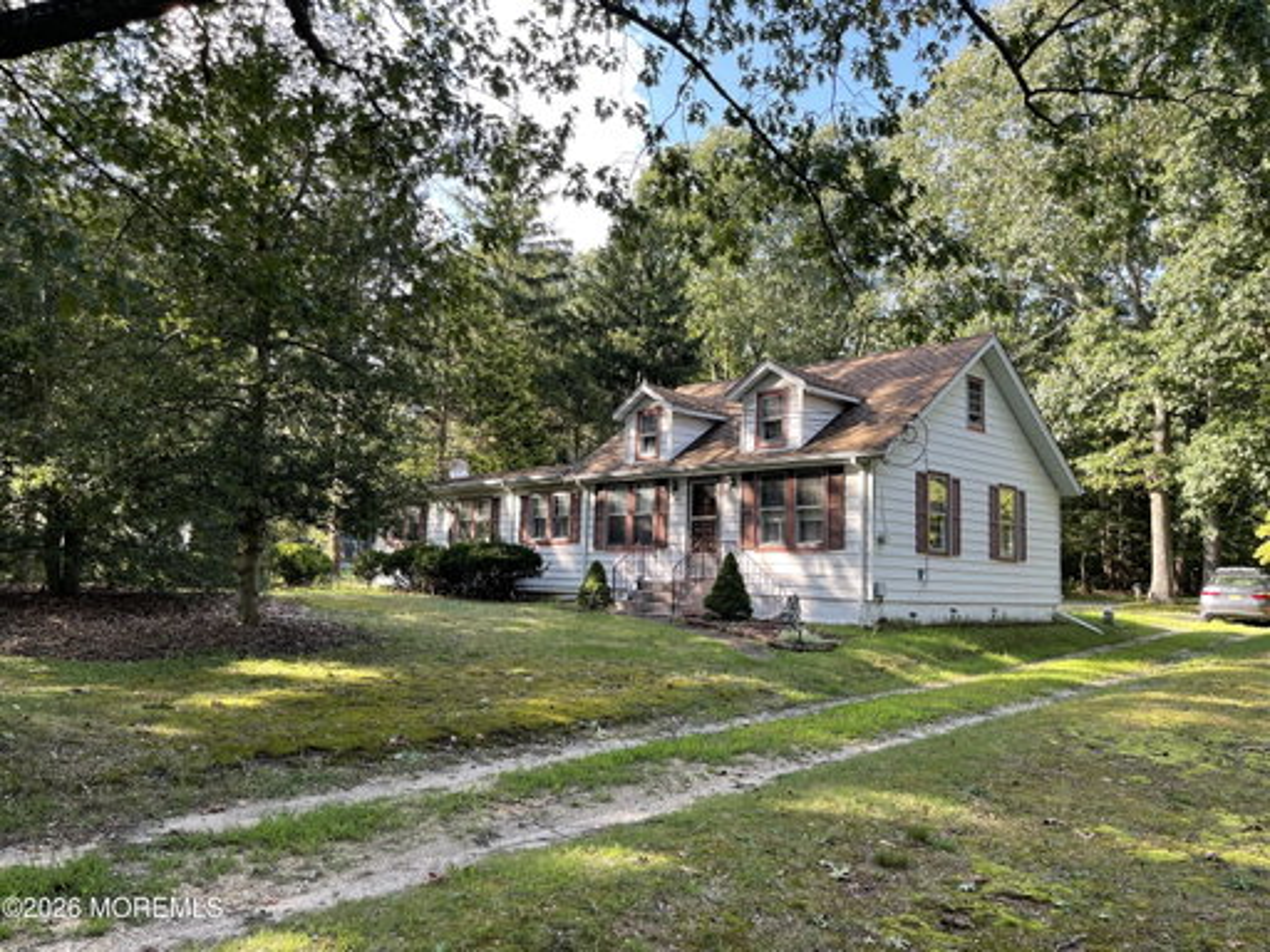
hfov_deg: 69.4
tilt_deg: +5.2
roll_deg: -2.9
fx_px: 917
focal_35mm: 25
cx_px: 635
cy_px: 476
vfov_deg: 54.9
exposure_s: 1/251
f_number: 1.6
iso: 32
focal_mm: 5.1
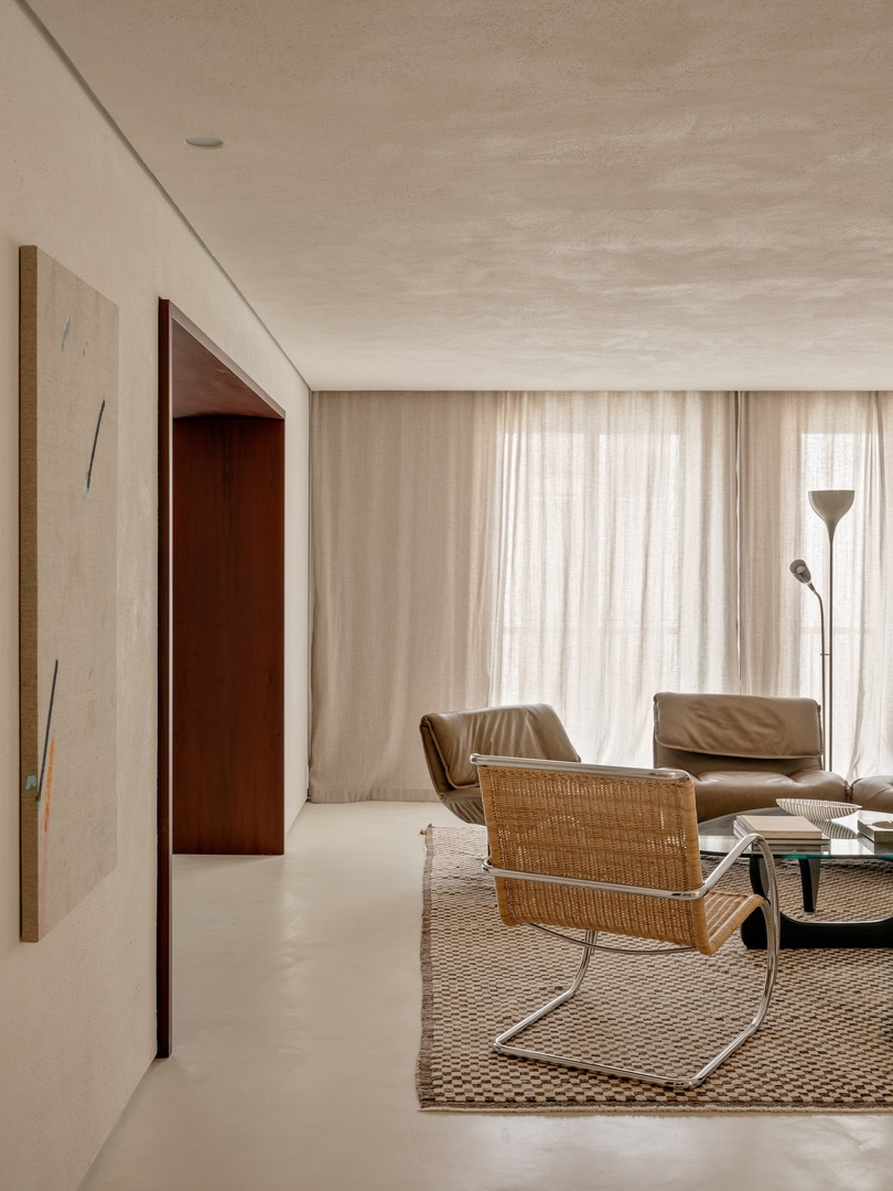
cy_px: 596
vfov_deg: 47.9
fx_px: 1341
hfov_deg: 36.8
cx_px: 446
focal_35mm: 39
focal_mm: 49.1
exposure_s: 1.5
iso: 200
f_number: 9
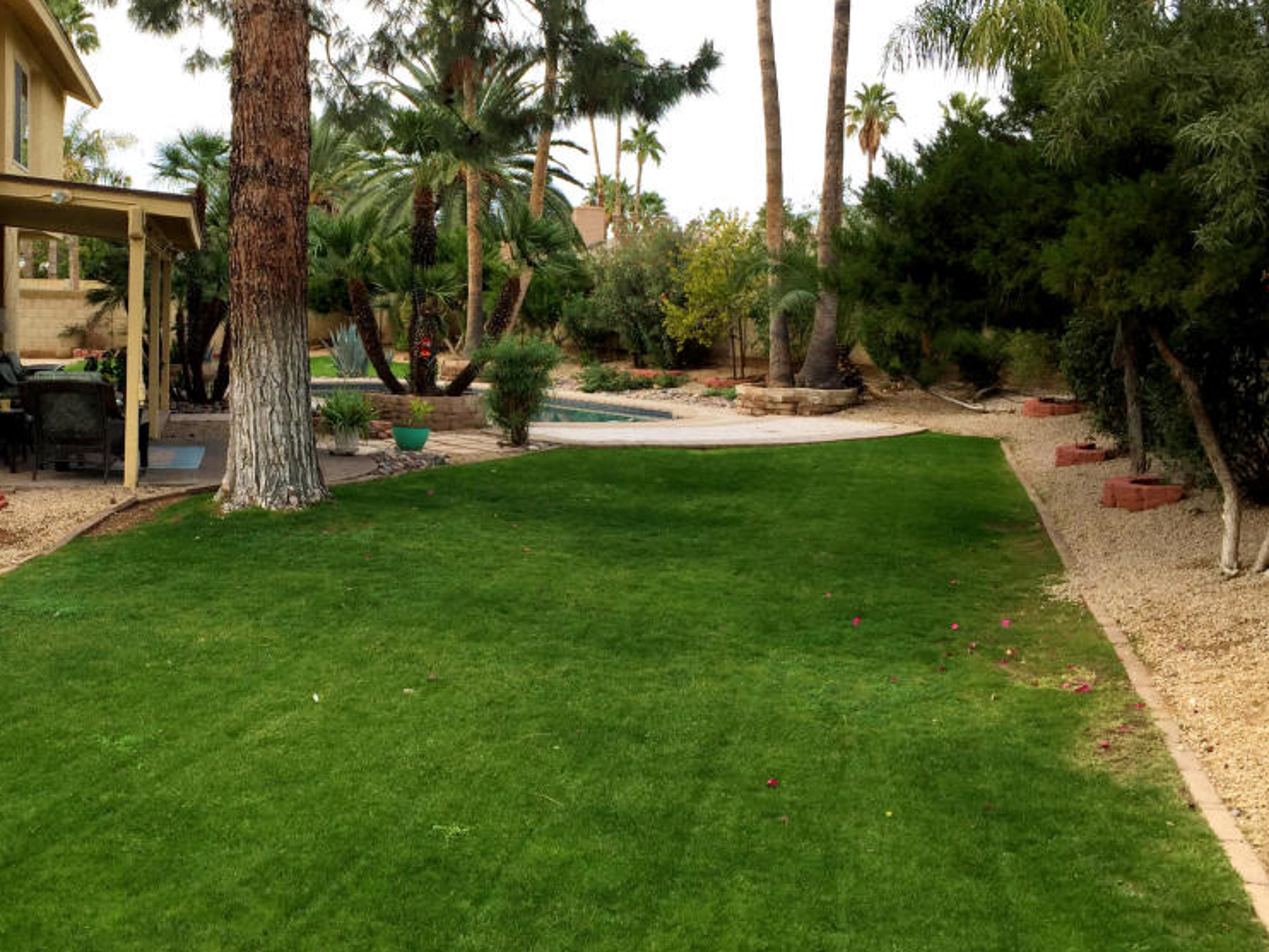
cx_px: 412
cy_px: 415
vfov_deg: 35.9
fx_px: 1467
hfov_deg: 46.0
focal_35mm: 40
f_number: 2.2
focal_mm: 4.15
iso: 32
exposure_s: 1/482
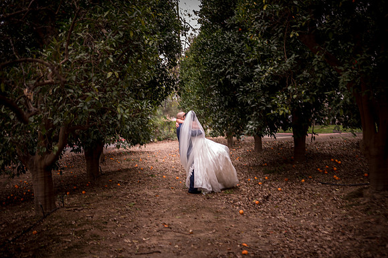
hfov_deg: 48.5
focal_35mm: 40
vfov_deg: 33.4
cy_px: 129
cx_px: 194
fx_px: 431
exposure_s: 1/80
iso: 100
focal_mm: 40
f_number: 2
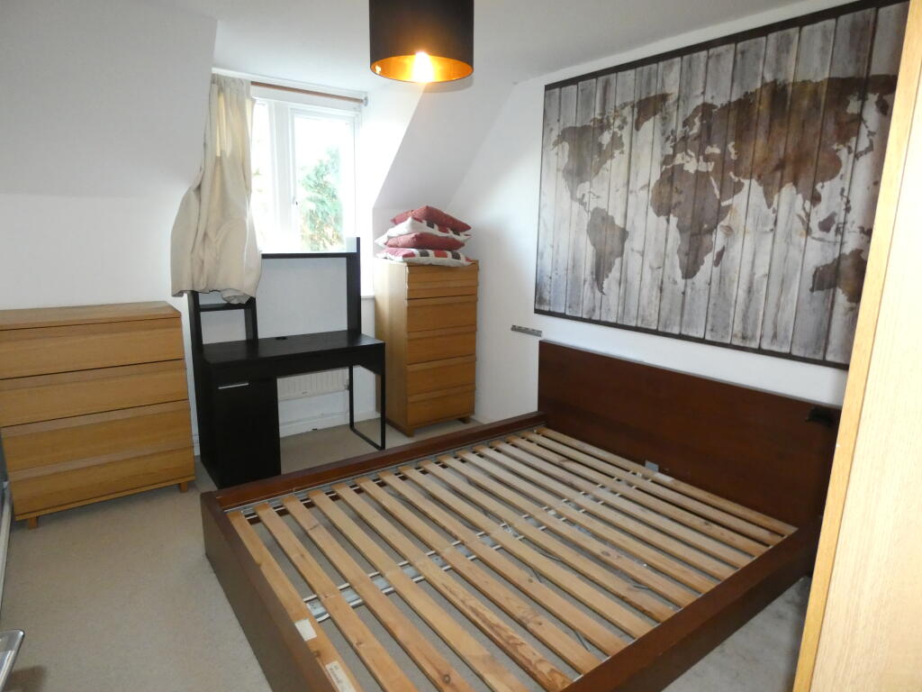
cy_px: 346
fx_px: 533
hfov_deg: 81.7
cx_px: 461
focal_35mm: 20
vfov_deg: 66.0
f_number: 2.8
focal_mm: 3.6
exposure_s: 1/60
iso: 800
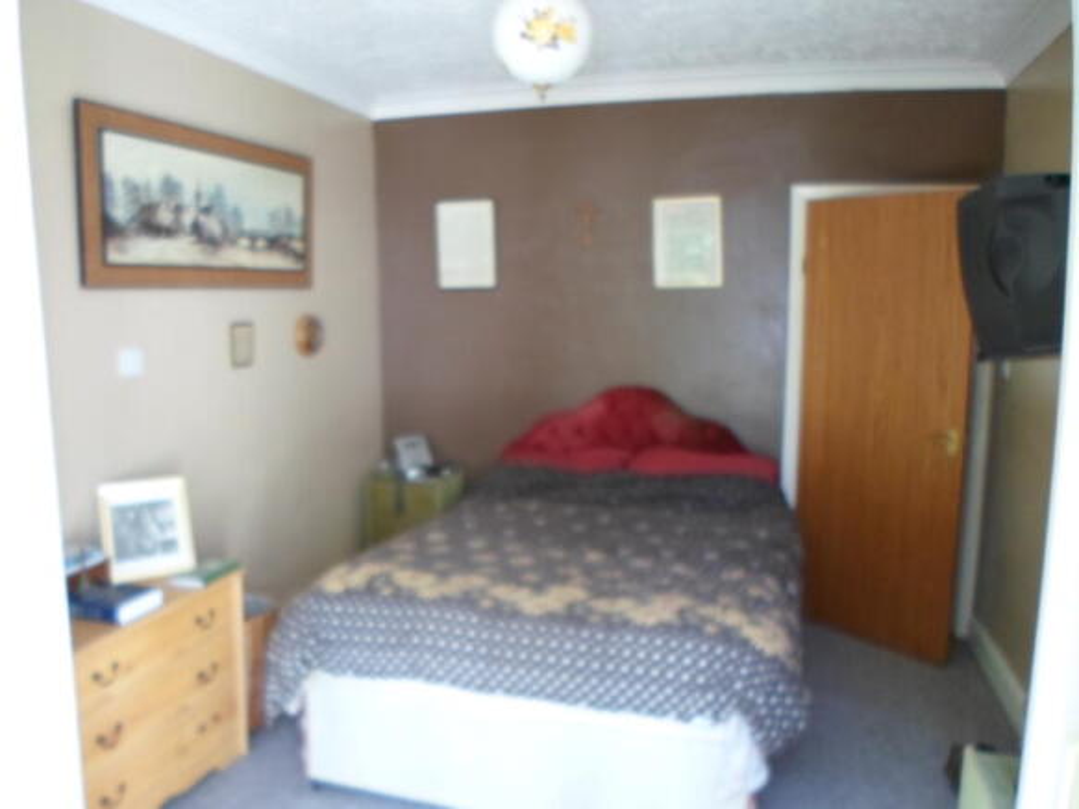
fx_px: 779
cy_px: 404
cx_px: 540
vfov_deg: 54.9
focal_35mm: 25
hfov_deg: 69.4
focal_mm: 4.5
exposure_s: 1/30
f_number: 2.5
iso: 160
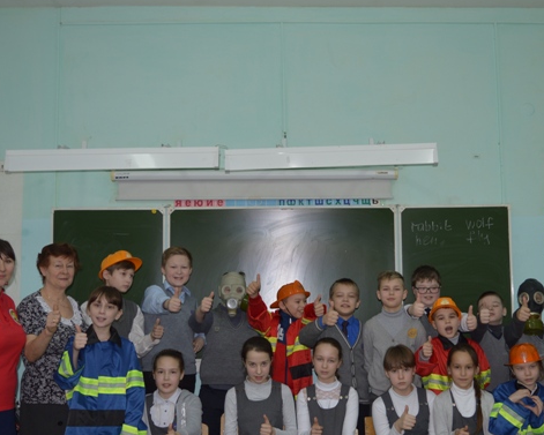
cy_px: 234
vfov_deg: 34.9
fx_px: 692
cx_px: 311
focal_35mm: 43
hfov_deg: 42.8
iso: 100
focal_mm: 18
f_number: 3.5
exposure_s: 1/40
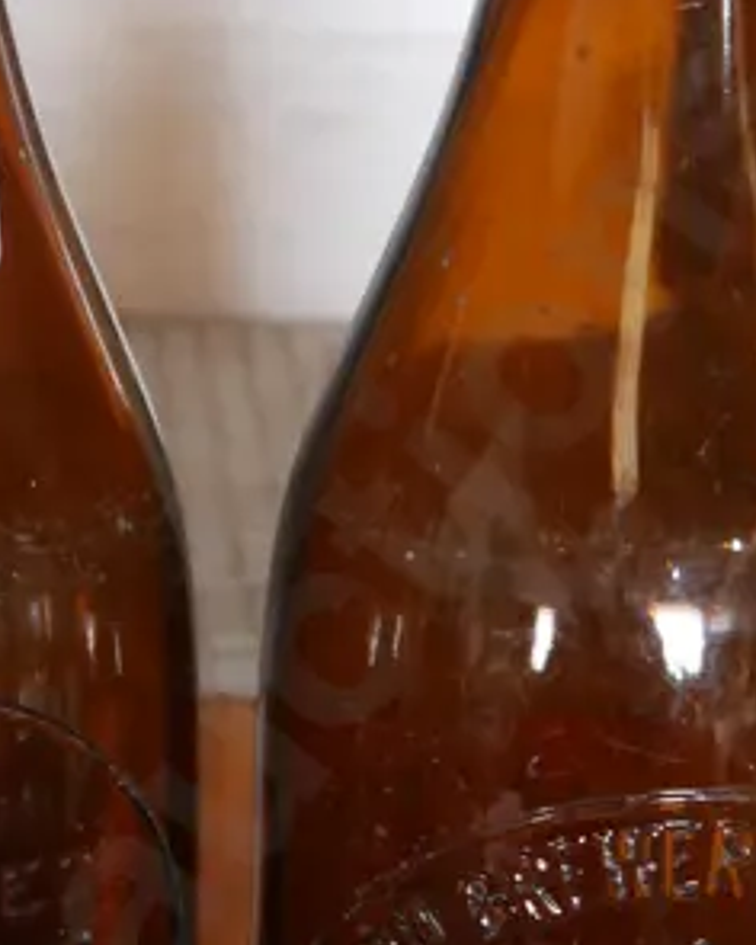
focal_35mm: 129
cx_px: 251
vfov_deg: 14.8
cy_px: 756
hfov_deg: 11.9
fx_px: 3608
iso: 1000
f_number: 4.1
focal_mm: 19
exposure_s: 1/60
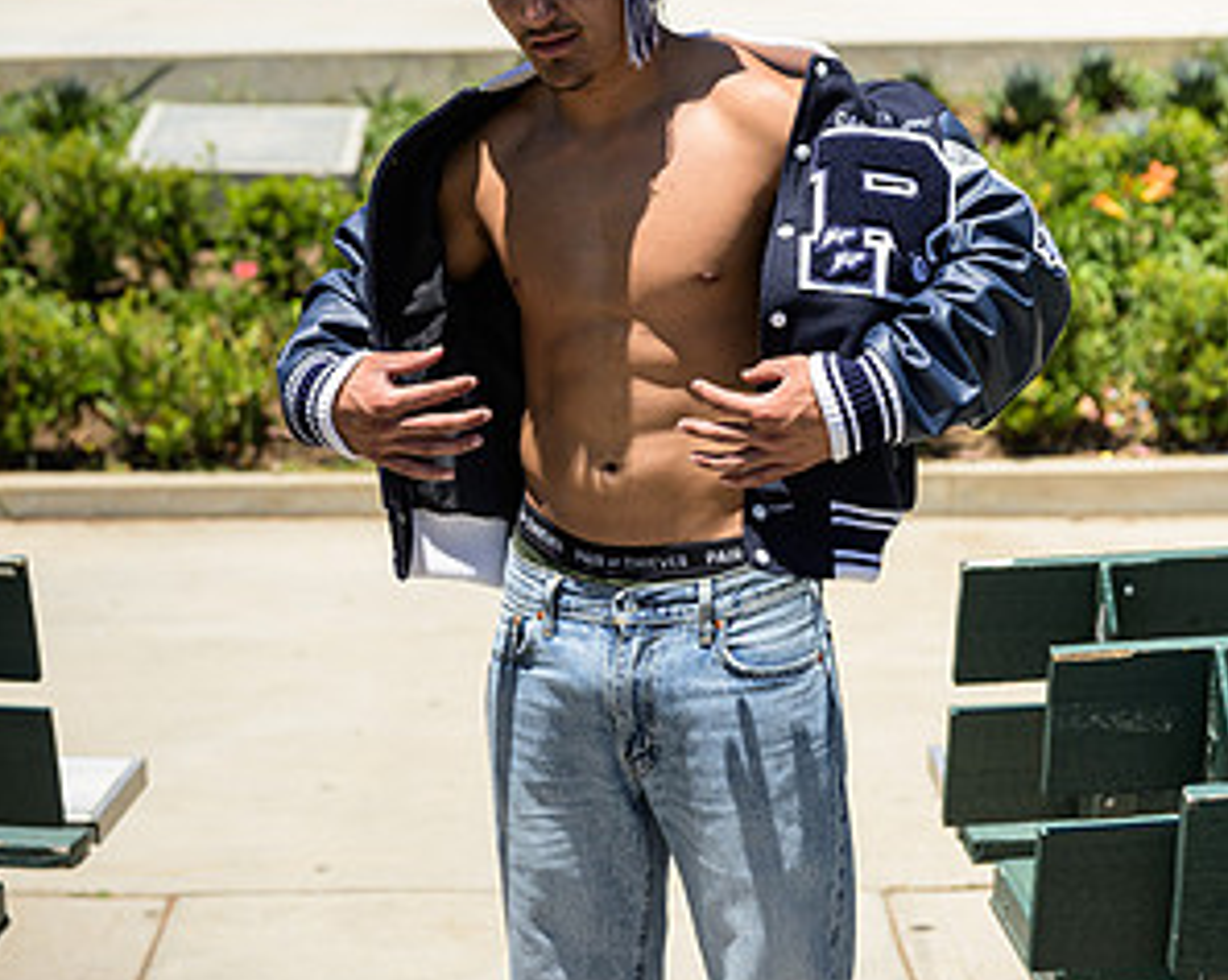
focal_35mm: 94
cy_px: 112
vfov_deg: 16.1
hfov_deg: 20.4
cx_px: 612
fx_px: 3413
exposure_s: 1/6400
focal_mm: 66
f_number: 4
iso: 800
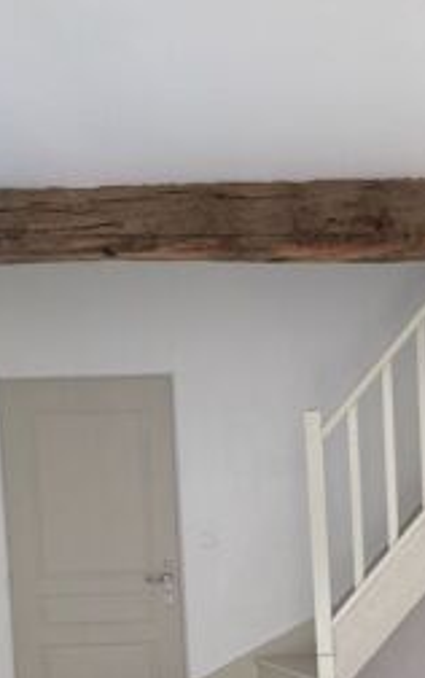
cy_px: 550
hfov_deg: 24.4
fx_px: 961
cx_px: 358
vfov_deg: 37.3
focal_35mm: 52
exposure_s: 1/100
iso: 50
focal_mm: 4.15
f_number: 2.2
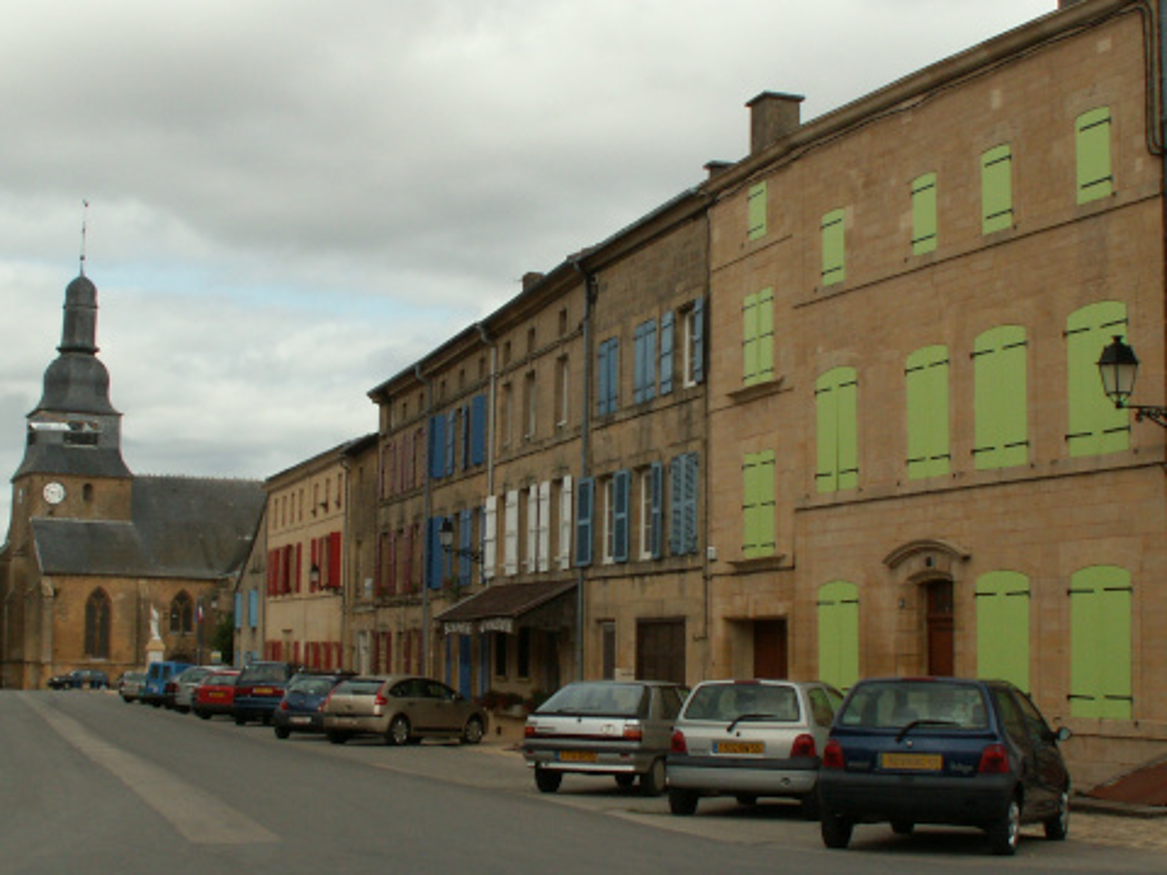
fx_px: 1180
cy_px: 438
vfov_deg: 40.7
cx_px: 584
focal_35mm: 35
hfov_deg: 52.6
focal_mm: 5.86
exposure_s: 1/160
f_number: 8
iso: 50
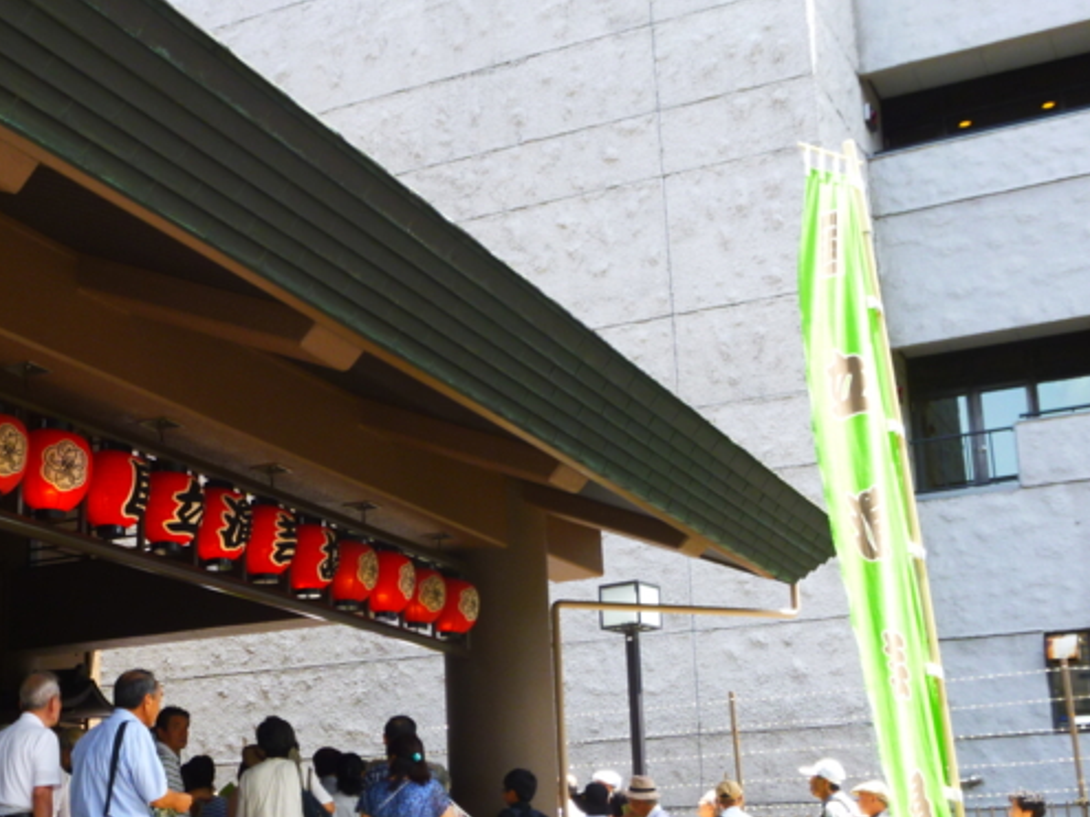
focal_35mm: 55
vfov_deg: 26.4
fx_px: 1731
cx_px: 282
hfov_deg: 34.3
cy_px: 551
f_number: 3.5
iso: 100
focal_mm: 6
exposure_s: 1/100
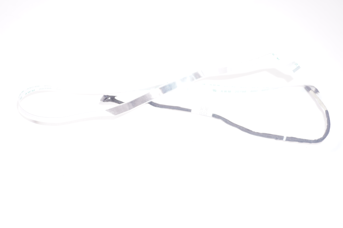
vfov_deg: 25.0
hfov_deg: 36.9
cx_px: 172
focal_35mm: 54
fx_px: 514
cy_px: 114
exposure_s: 1/60
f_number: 5.6
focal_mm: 36
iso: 100
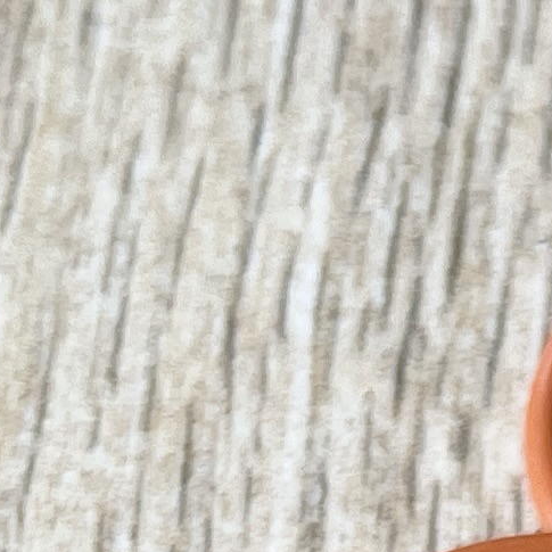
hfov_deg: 8.8
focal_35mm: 191
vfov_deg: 8.3
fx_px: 3446
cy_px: 1411
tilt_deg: -64.4
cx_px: 1024
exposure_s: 1/299
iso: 32
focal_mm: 4.2
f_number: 1.6
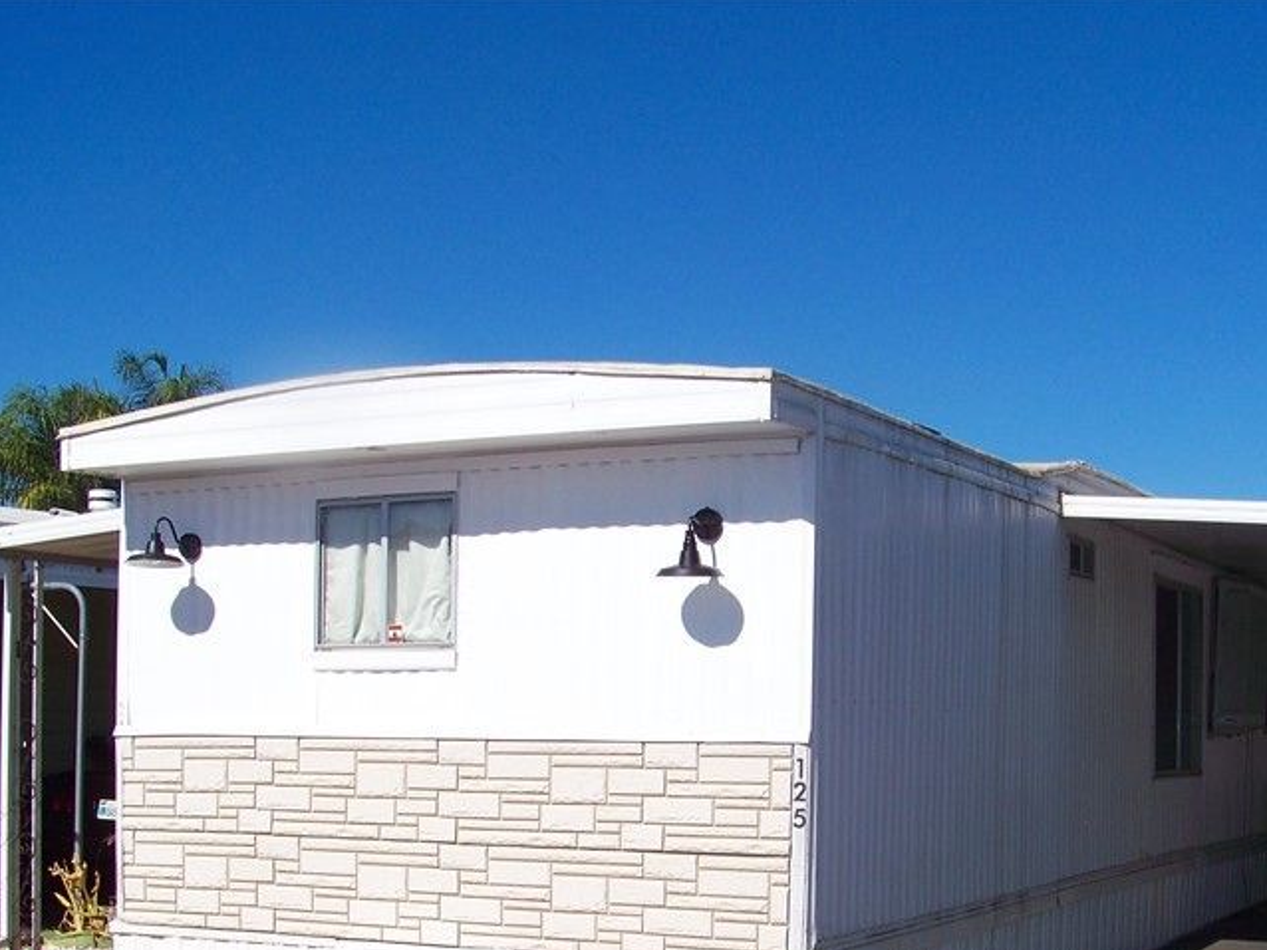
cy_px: 757
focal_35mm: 53
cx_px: 761
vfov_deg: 27.0
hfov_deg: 36.1
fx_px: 1939
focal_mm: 5.85
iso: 64
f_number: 3.6
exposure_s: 1/1250
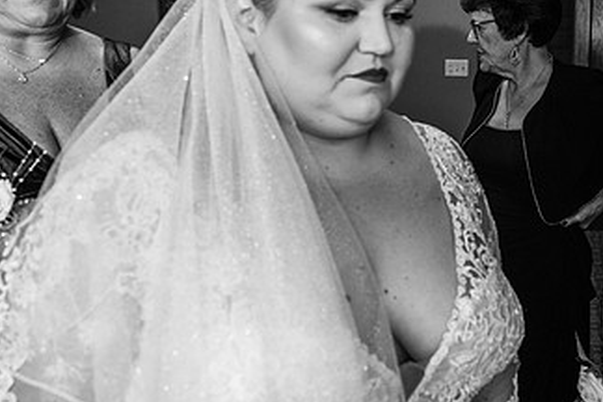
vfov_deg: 31.0
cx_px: 504
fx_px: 720
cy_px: 144
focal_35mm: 43
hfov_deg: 42.8
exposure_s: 1/200
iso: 1250
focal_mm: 24
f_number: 4.5
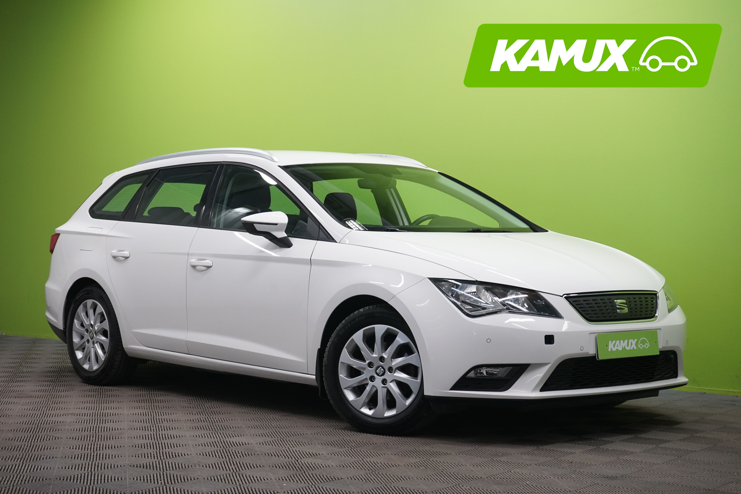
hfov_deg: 28.8
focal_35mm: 70
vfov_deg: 19.5
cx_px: 370
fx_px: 1441
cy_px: 247
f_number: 8
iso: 1250
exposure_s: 1/25
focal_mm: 70
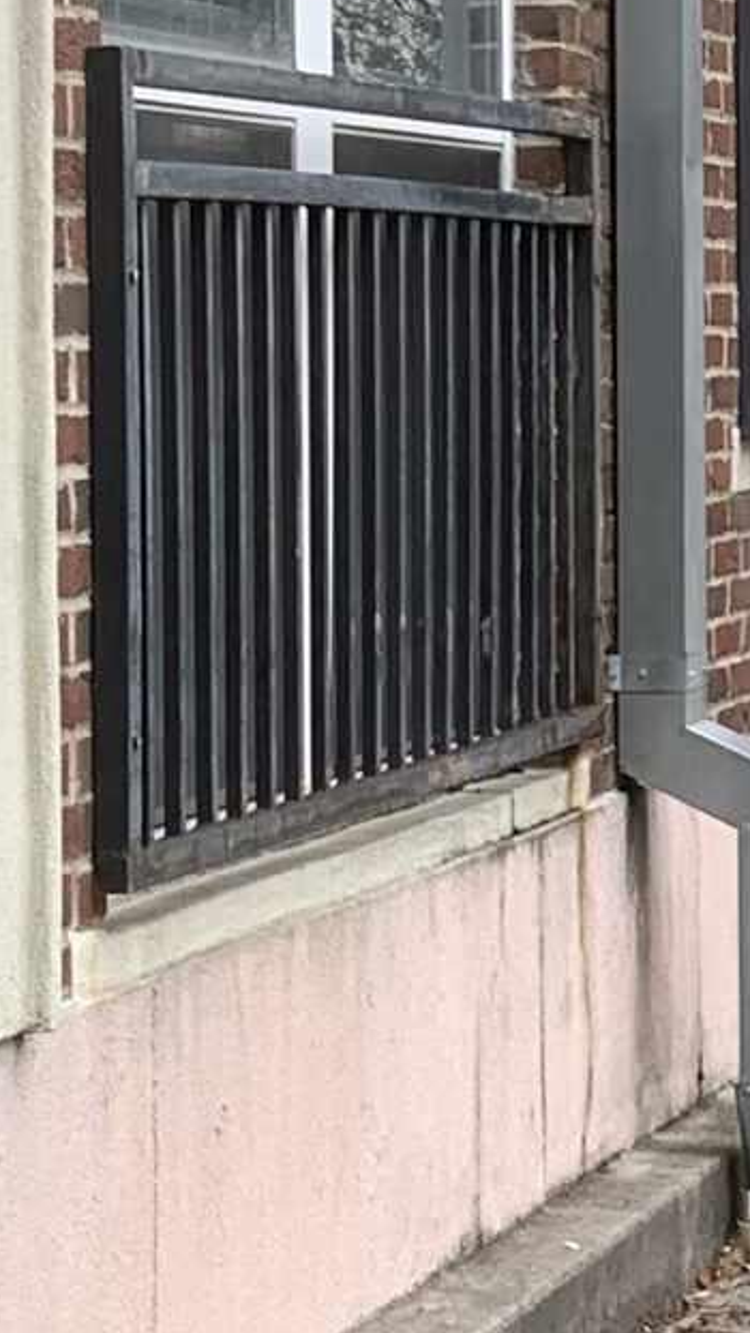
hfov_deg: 8.5
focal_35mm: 140
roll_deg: +0.9
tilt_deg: -0.1
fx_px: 4948
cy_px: 206
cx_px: 1149
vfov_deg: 15.2
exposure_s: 1/316
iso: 25
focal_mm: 4.25
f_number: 1.8
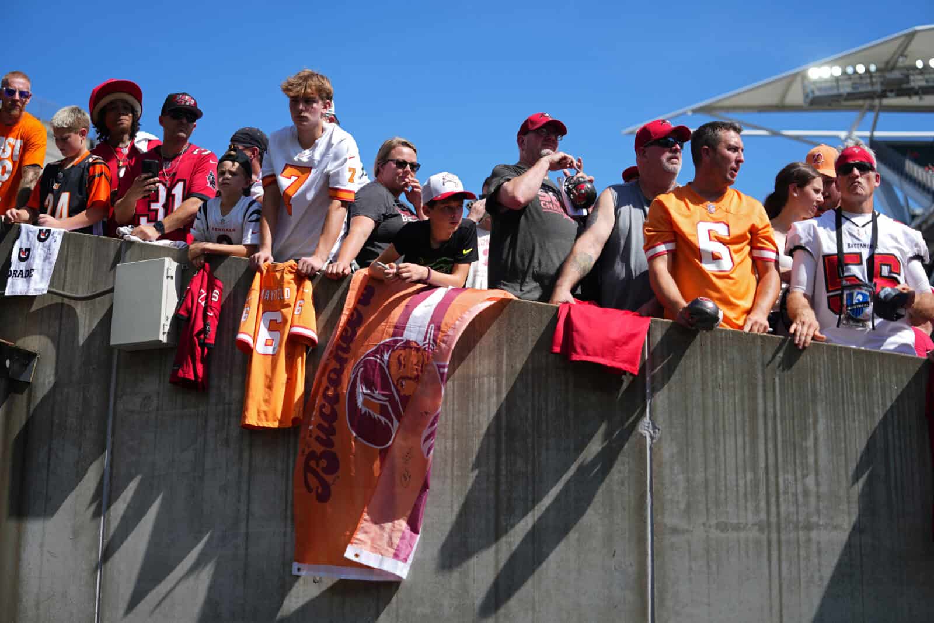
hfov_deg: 39.6
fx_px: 1297
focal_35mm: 50
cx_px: 467
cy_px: 312
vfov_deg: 27.0
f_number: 2
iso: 80
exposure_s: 1/3200
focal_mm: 50
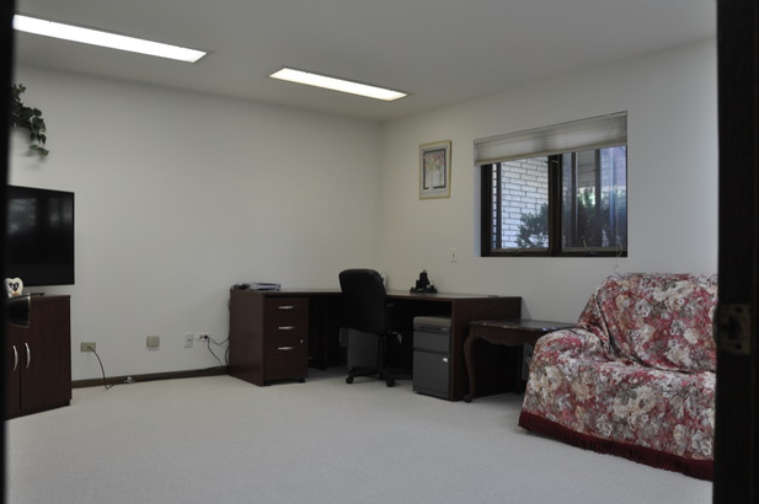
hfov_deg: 65.5
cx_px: 372
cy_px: 251
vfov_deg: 46.3
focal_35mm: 28
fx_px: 590
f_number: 5.6
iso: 360
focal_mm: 18
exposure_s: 1/30
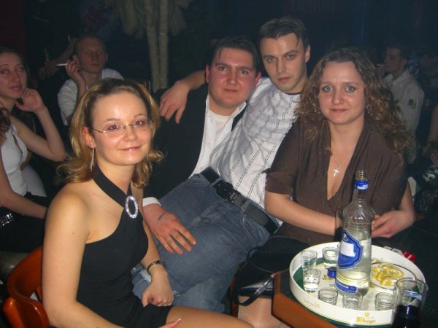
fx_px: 481
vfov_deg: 37.7
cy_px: 164
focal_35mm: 38
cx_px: 219
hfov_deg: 49.0
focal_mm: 7.9
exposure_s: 1/60
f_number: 2.8
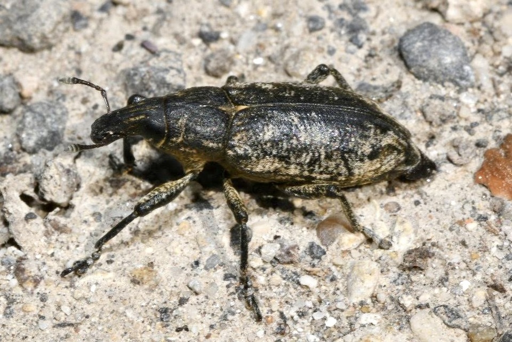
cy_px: 171
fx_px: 2240
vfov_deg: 8.7
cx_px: 256
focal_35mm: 158
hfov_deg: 13.0
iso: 100
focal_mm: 105
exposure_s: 1/60
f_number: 32
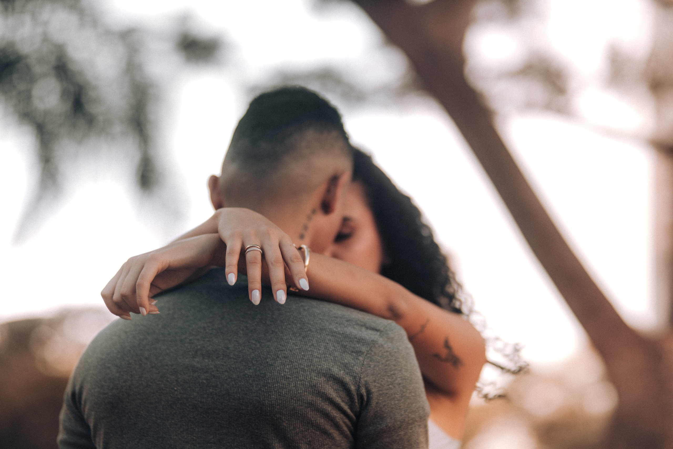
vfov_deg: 16.1
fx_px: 1589
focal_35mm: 85
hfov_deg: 23.9
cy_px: 224
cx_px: 336
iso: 100
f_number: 1.8
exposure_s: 1/1600
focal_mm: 85
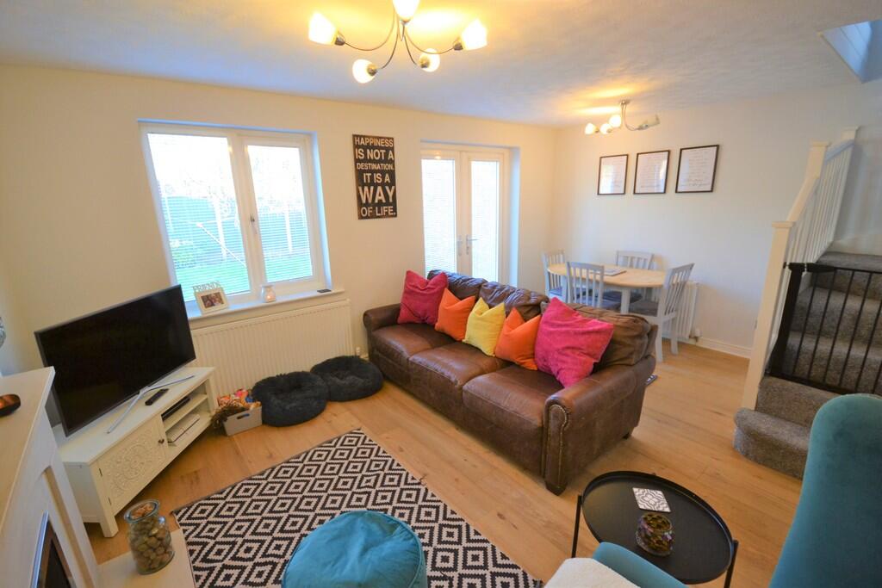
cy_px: 294
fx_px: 368
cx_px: 441
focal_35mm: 15
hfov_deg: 100.4
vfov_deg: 77.3
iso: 800
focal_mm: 10
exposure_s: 1/60
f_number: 4
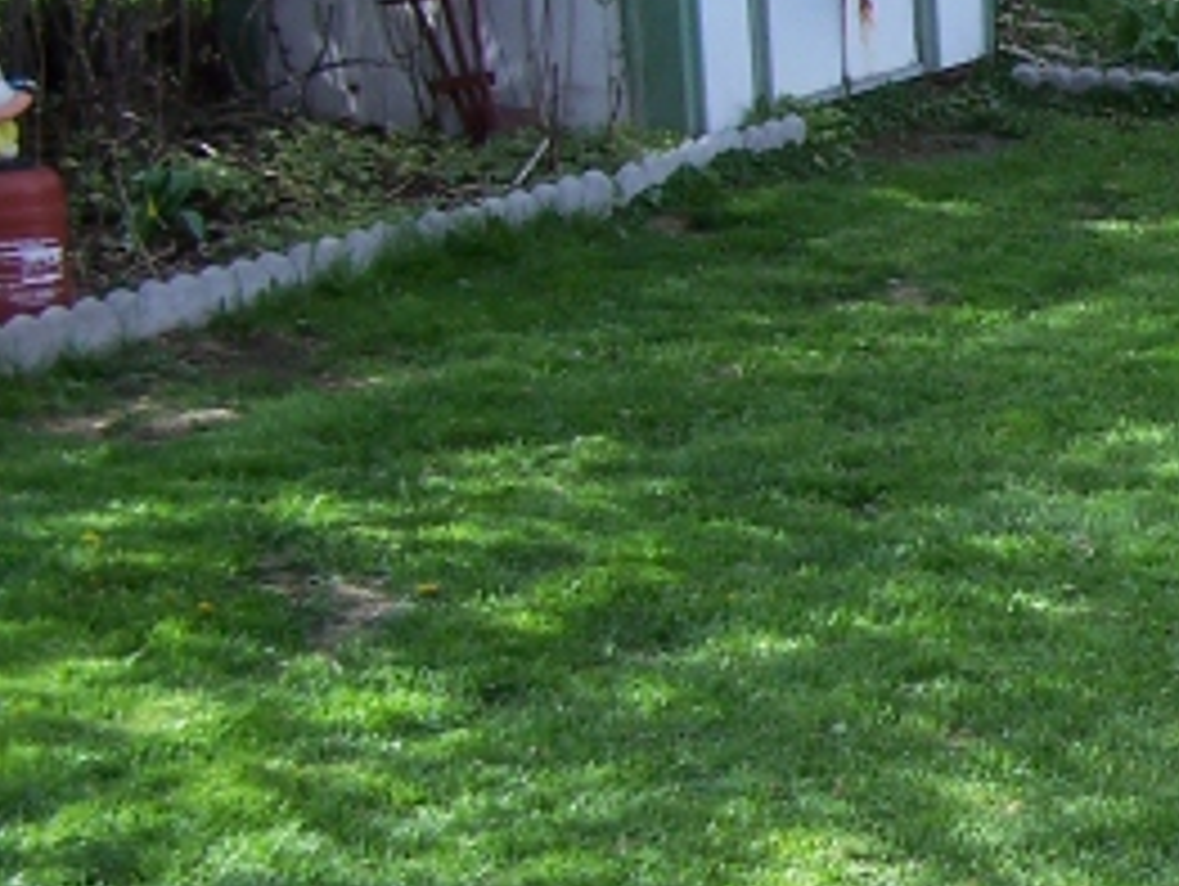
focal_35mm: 112
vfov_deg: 13.2
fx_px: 3818
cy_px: 351
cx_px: 1672
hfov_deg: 16.3
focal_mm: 6.3
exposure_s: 1/250
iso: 80
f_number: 2.8
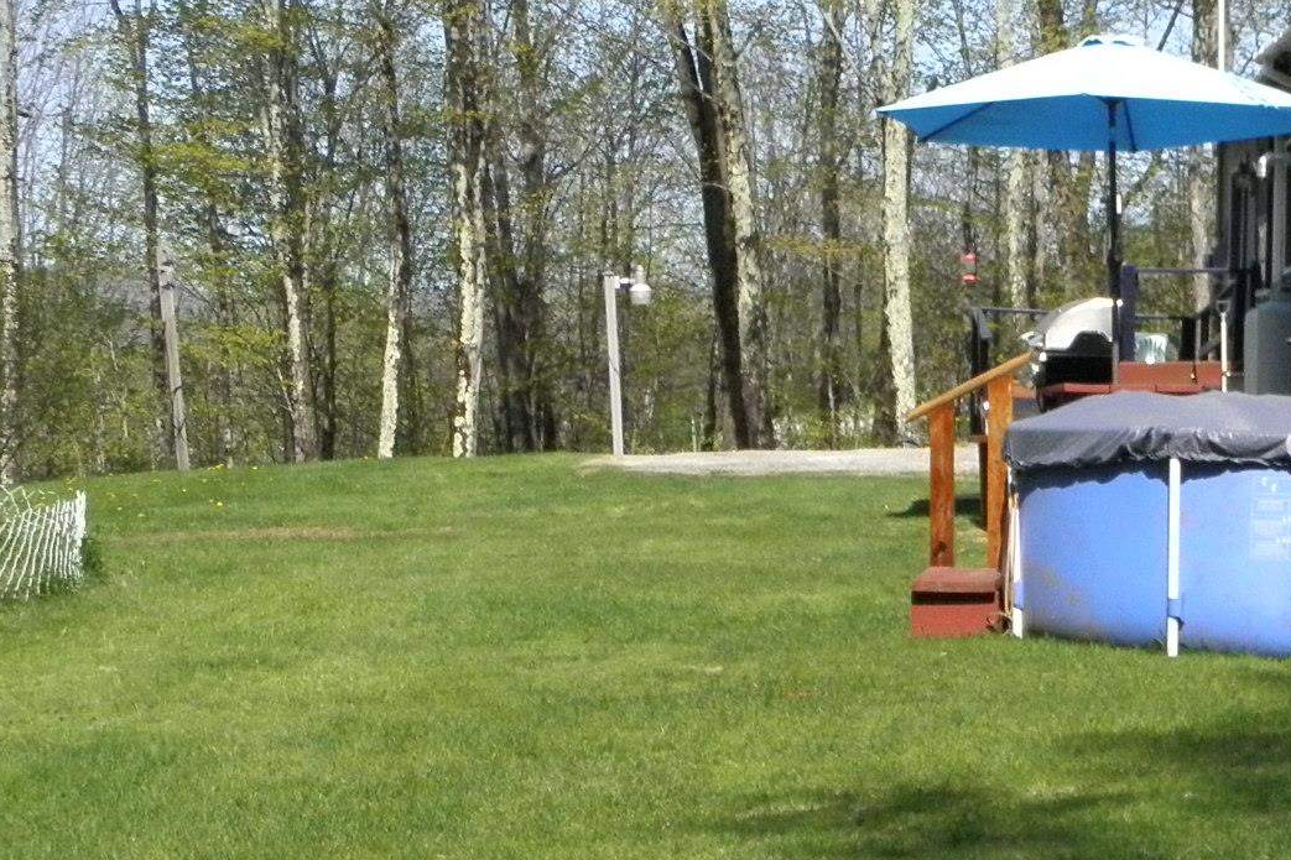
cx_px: 1417
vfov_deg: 14.0
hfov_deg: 20.1
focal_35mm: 97
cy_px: 655
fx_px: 3478
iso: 200
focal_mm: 6.8
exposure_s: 1/320
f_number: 7.4
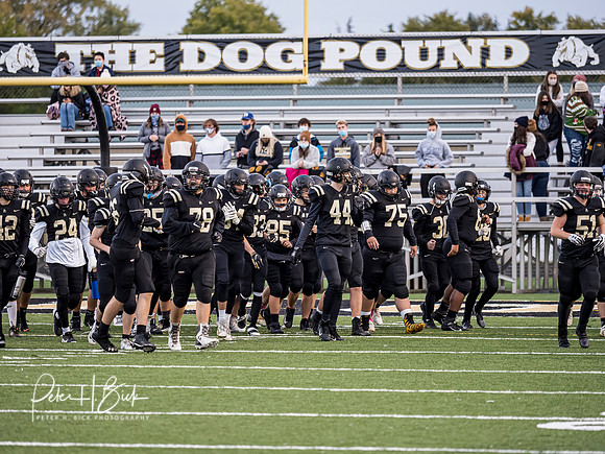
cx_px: 302
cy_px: 227
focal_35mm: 300
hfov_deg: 6.6
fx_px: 5243
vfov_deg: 5.0
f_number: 2.8
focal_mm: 150
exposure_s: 1/640
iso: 1600
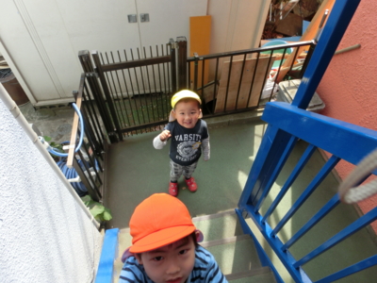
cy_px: 142
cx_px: 188
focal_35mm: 24
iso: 80
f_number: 3
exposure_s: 1/250
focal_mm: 4.24
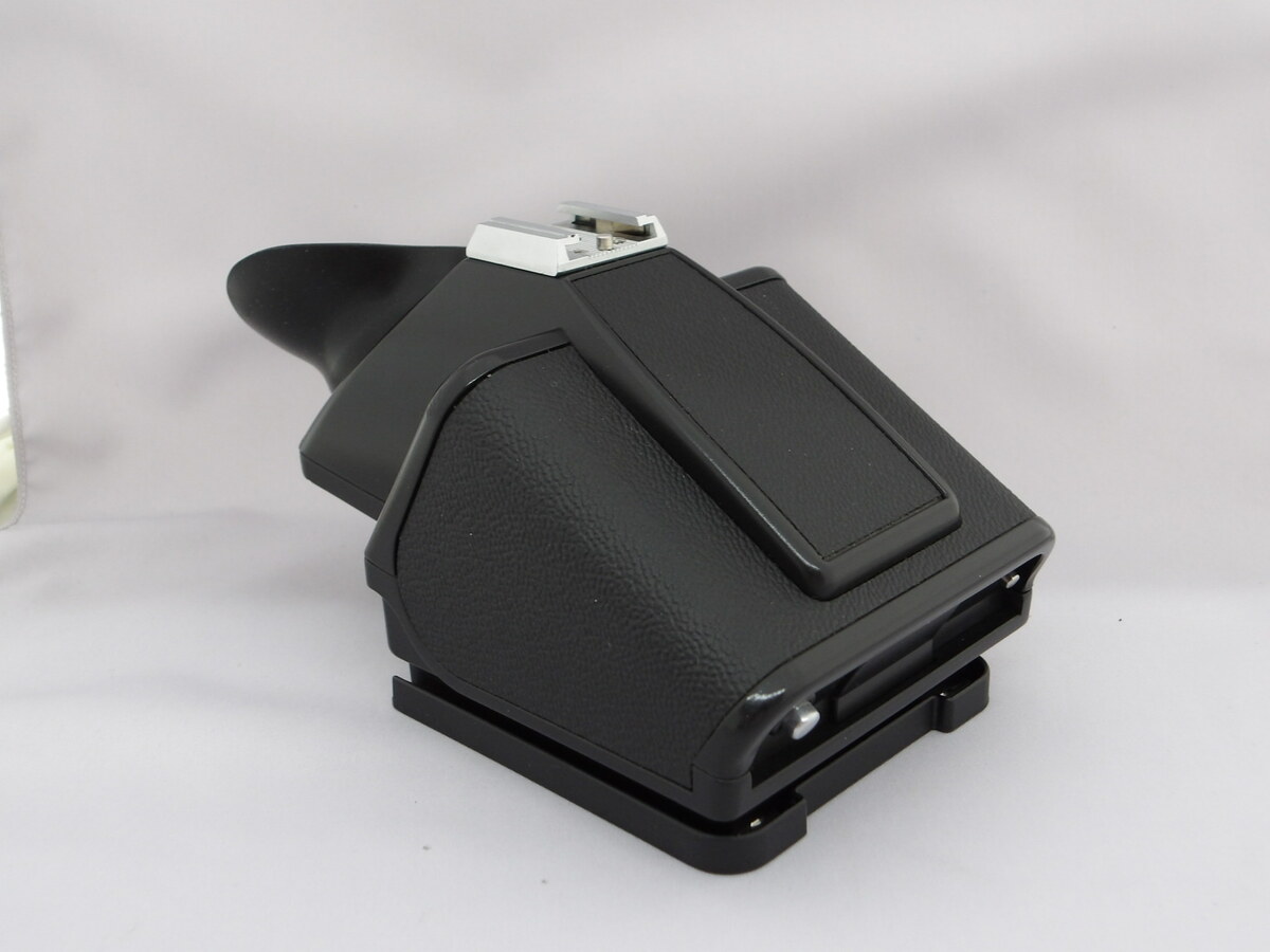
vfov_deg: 34.3
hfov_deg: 44.8
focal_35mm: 42
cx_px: 635
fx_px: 1541
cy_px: 476
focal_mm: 7.6
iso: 200
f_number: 3.7
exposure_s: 1/30
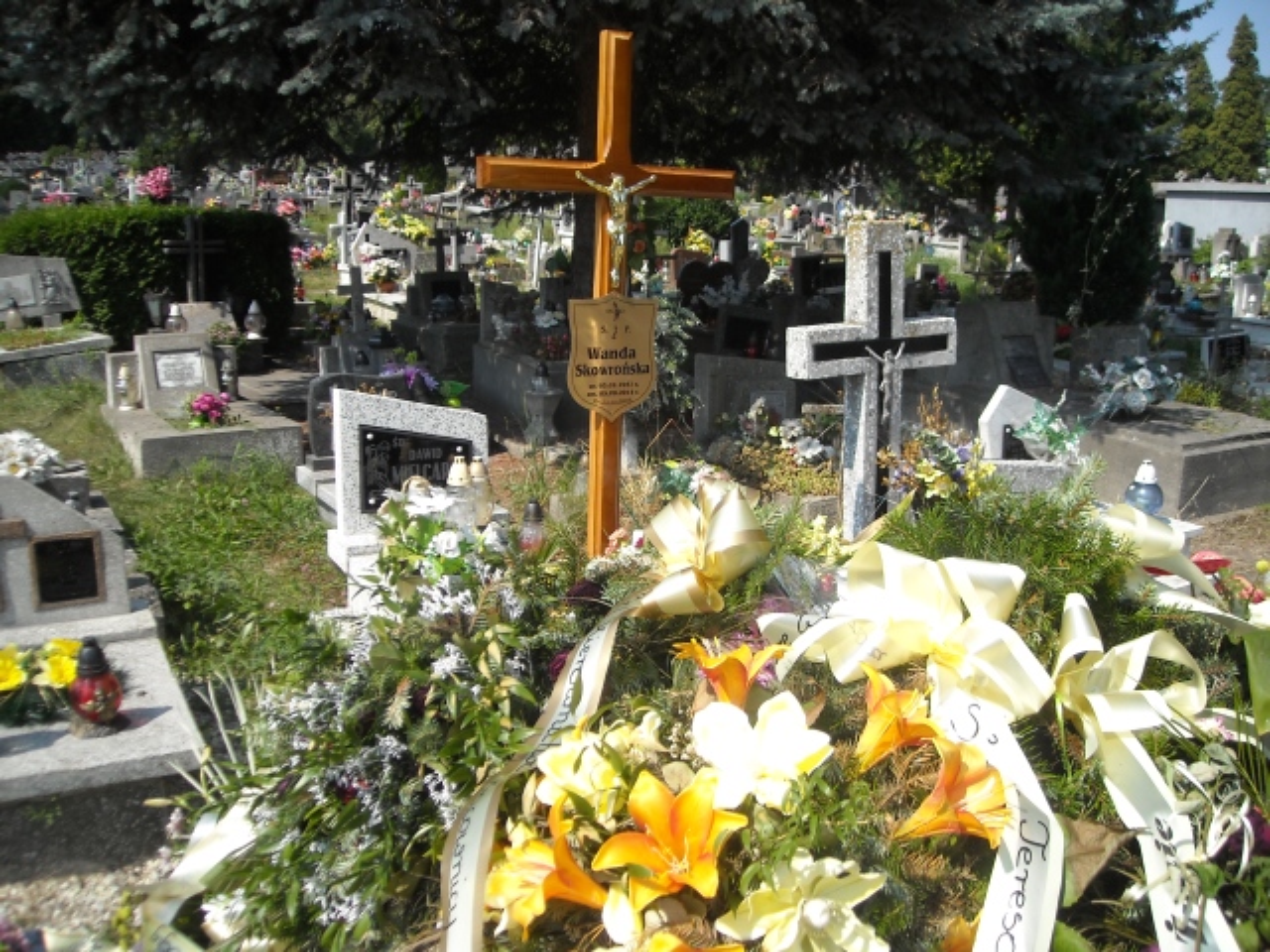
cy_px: 476
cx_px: 635
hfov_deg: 52.6
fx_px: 1284
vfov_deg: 40.7
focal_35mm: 35
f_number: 5.6
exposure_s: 1/218
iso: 64
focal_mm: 5.7
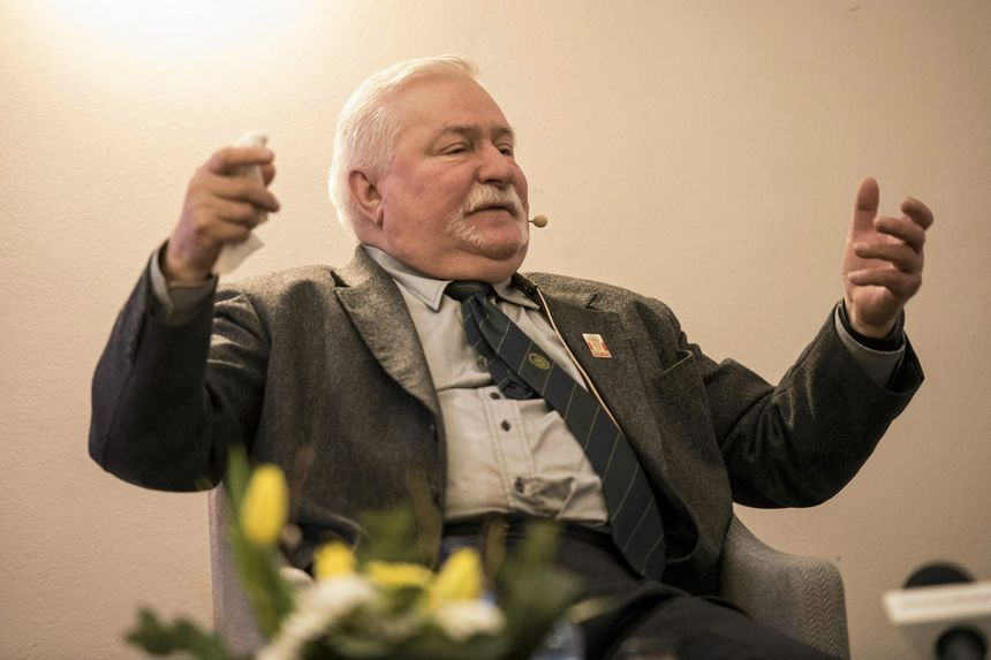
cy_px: 330
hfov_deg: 12.1
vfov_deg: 8.1
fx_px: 4679
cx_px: 496
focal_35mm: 170
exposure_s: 1/125
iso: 6400
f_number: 2.8
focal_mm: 170
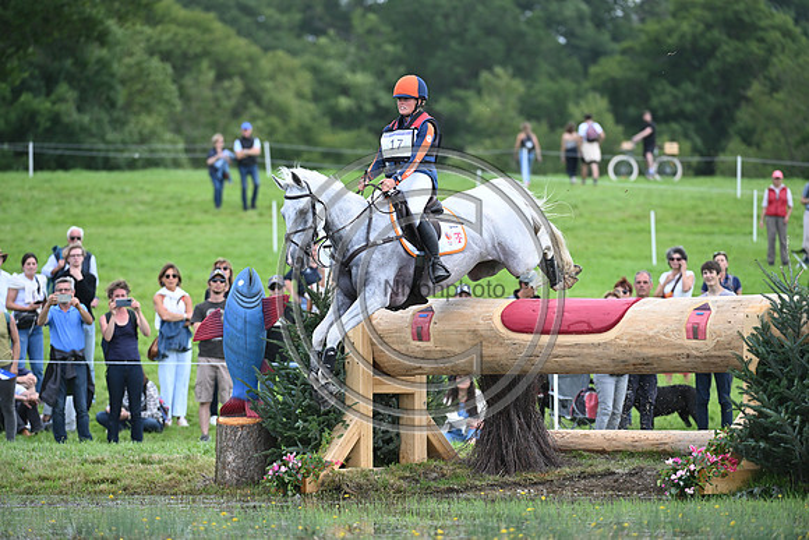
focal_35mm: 280
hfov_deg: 7.4
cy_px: 270
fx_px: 6293
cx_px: 404
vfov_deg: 4.9
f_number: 5
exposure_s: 1/1600
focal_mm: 280
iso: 900
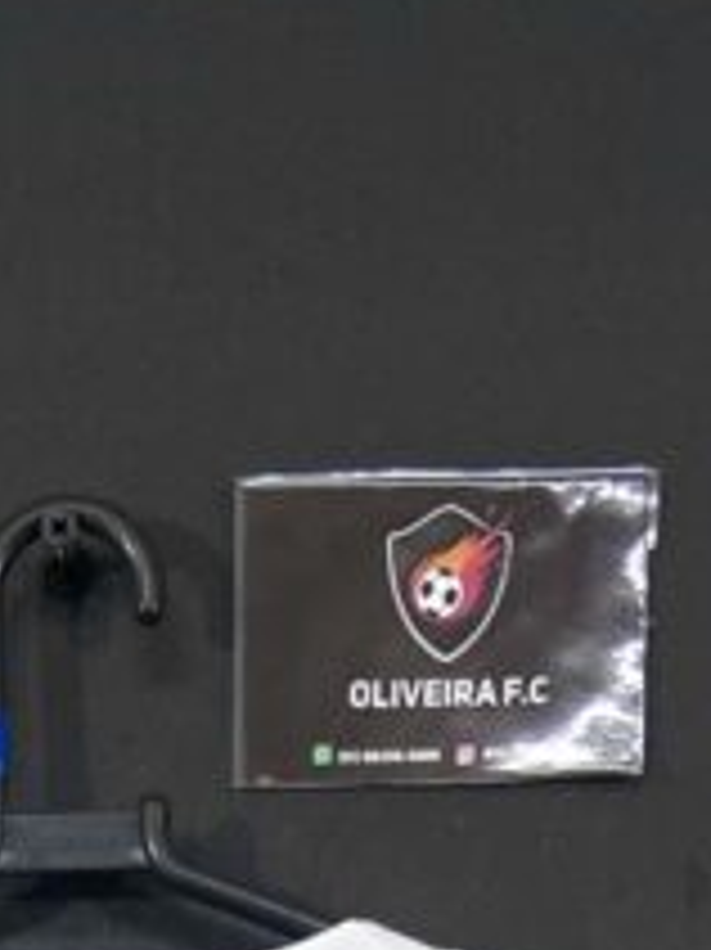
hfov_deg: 11.7
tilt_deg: -6.6
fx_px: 3454
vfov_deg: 12.7
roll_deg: +0.9
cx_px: 140
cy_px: 2170
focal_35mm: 126
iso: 64
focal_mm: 4.25
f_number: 1.8
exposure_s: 1/60
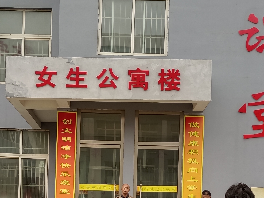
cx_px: 101
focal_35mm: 76
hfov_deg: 25.6
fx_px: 580
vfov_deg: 18.5
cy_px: 231
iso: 123
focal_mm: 4.71
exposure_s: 1/100
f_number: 1.79
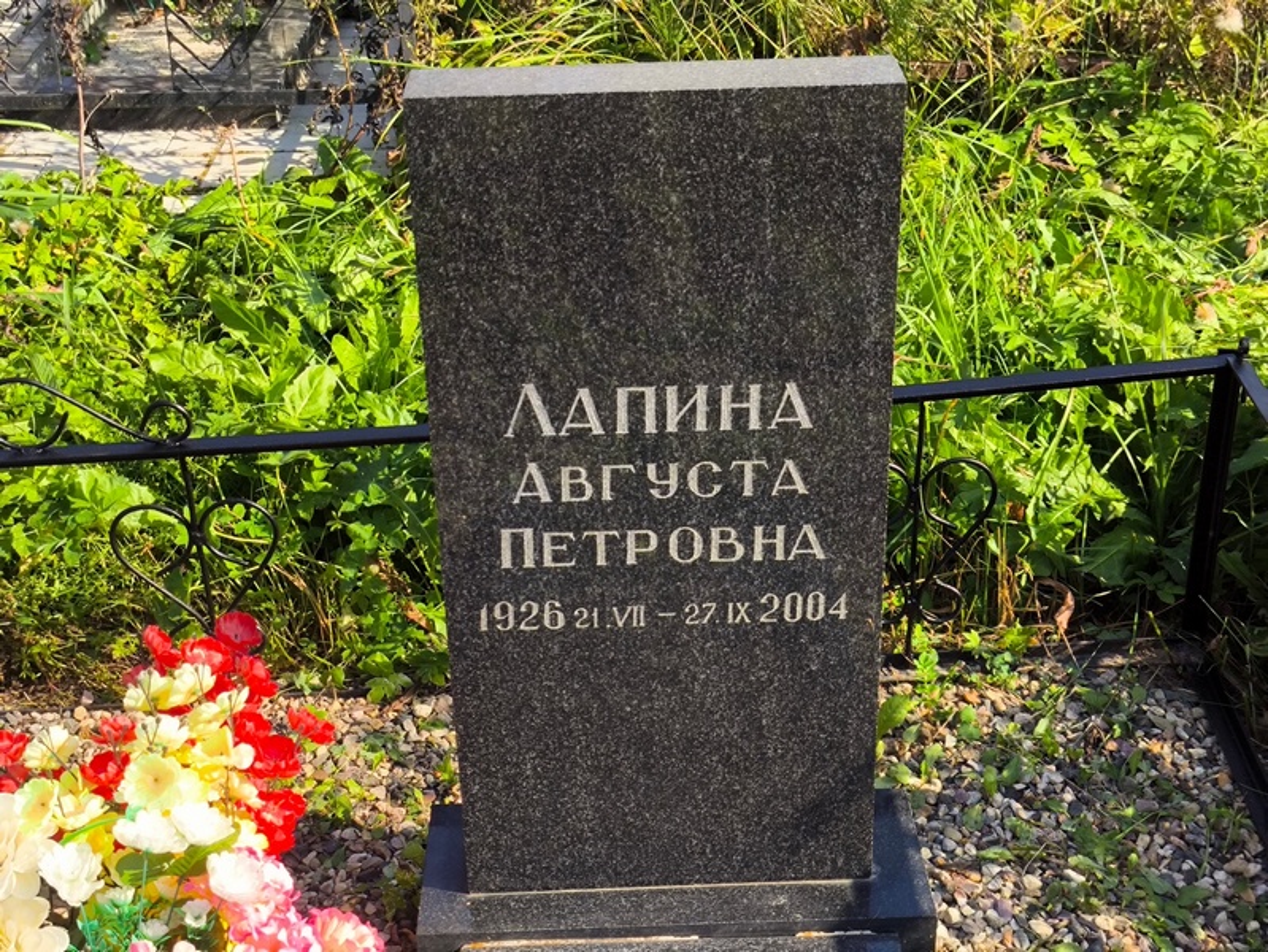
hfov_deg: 38.2
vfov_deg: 29.1
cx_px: 634
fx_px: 1832
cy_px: 476
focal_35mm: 50
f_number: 1.7
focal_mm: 4.71
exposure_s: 1/954
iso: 50
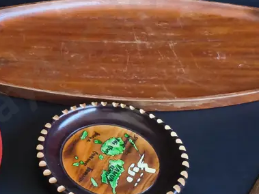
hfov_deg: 25.9
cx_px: 29
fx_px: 546
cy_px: 87
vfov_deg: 20.1
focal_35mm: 73
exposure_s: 1/100
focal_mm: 2.87
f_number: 2
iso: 320
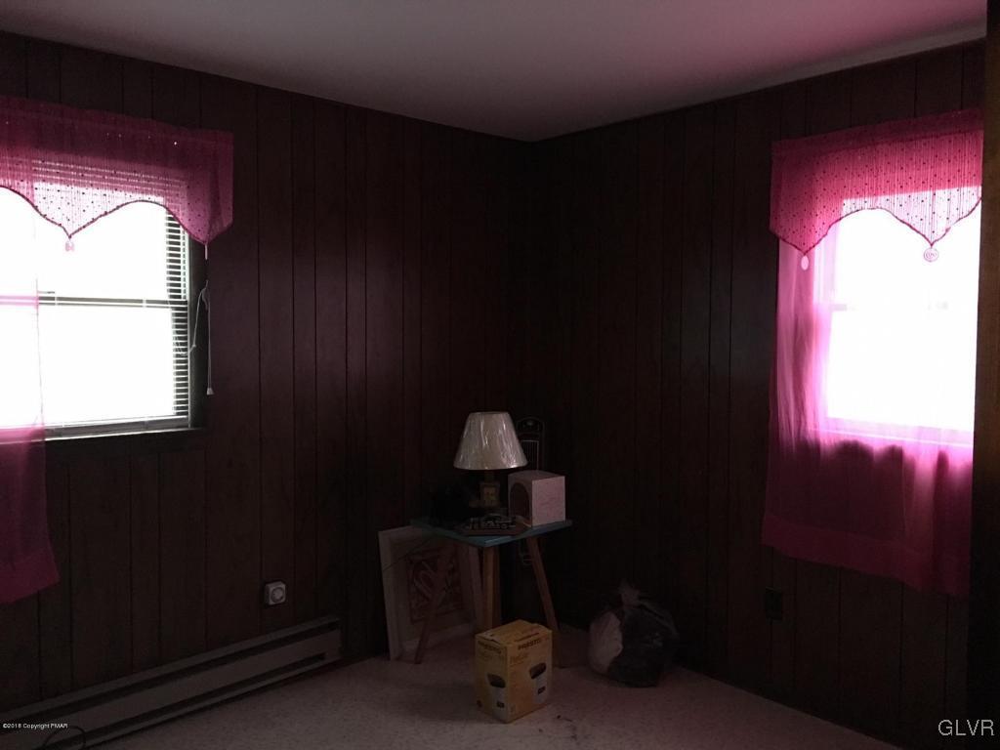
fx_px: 838
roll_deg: -0.8
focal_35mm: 29
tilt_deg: -1.6
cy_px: 375
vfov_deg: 48.2
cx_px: 500
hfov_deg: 61.7
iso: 320
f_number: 2.2
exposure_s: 1/4
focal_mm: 4.15
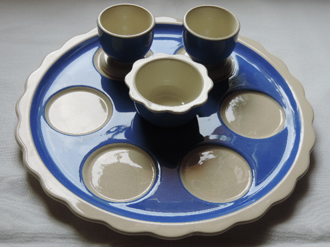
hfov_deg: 34.9
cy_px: 124
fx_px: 524
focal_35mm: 55
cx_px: 165
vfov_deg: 26.6
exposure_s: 1/60
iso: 100
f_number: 3.7
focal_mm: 9.8
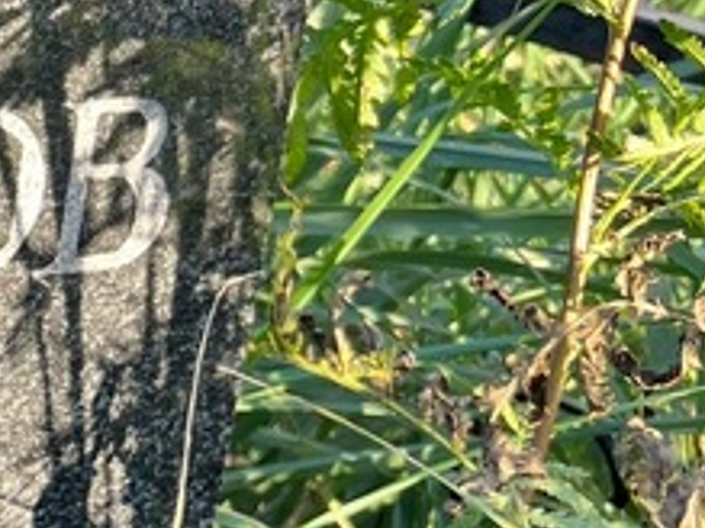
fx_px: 1934
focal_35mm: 95
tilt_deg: -27.3
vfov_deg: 15.3
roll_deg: -2.4
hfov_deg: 17.0
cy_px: 531
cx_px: -563
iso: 32
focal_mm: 5.7
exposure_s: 1/137
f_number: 1.5
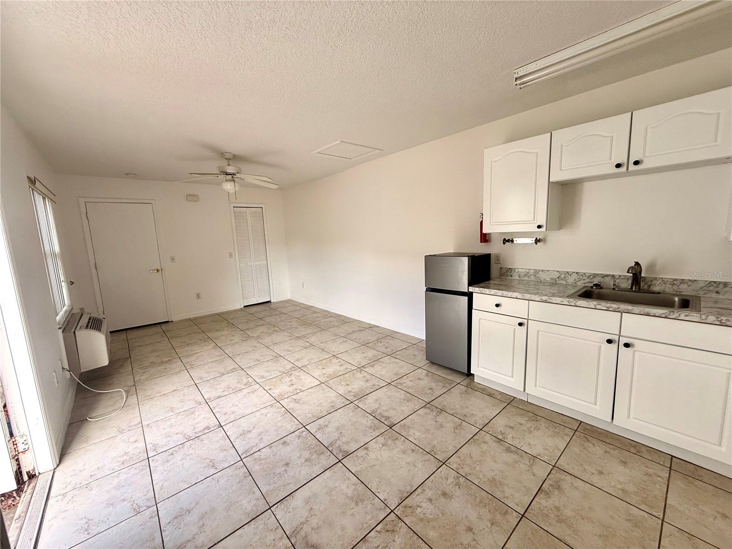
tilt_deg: -8.4
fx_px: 296
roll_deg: +2.4
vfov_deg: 85.7
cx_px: 366
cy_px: 274
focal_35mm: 14
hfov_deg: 102.1
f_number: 2.2
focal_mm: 2.22
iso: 100
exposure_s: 1/99
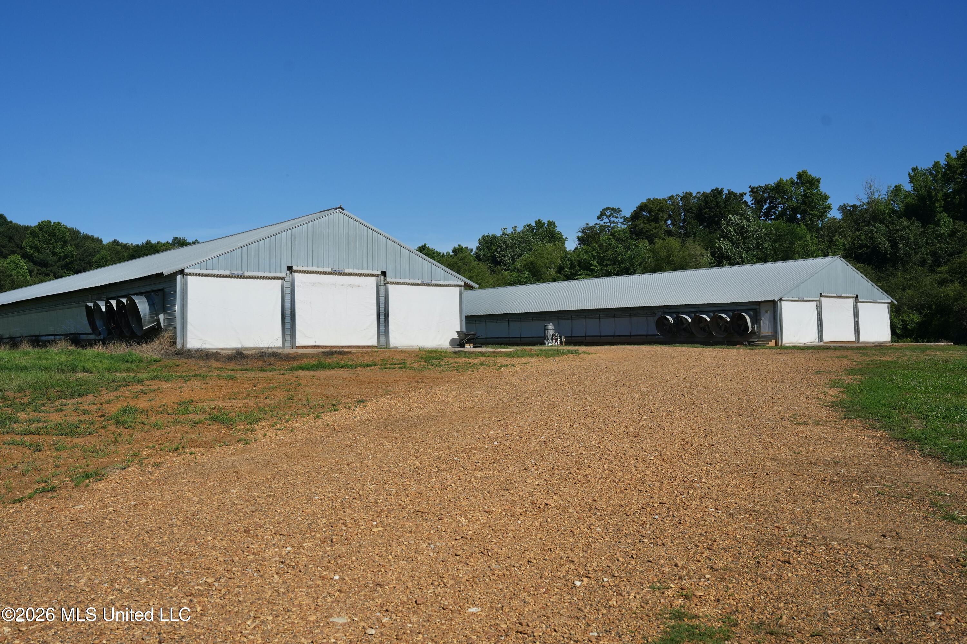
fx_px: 913
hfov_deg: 55.8
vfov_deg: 38.9
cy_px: 322
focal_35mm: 34
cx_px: 484
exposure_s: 1/2000
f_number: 7.1
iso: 320
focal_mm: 34
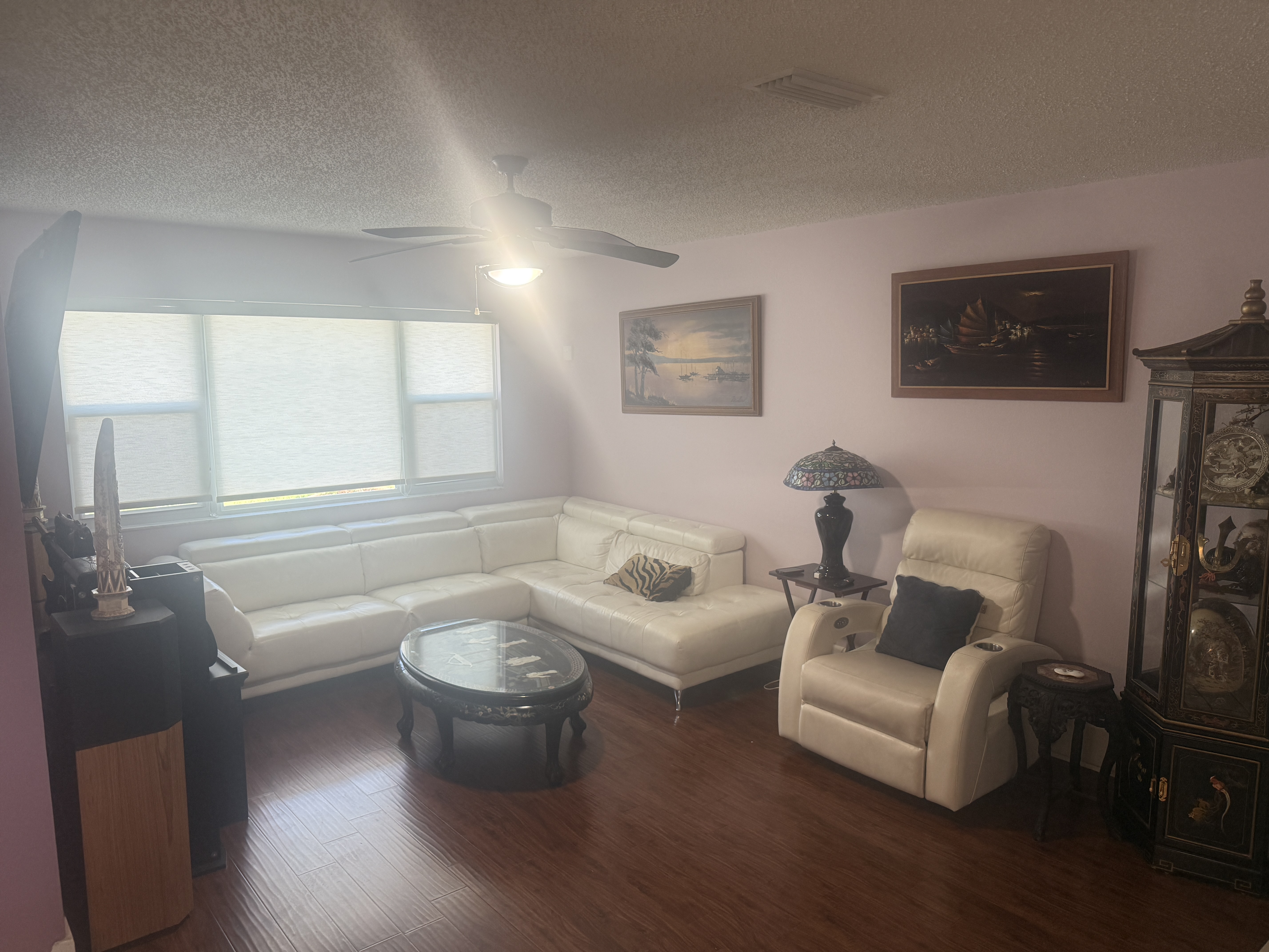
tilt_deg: -7.3
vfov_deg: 56.8
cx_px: 634
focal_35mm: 24
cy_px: 476
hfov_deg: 71.6
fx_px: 880
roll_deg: -0.5
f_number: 1.78
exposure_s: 1/120
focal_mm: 6.76
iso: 160
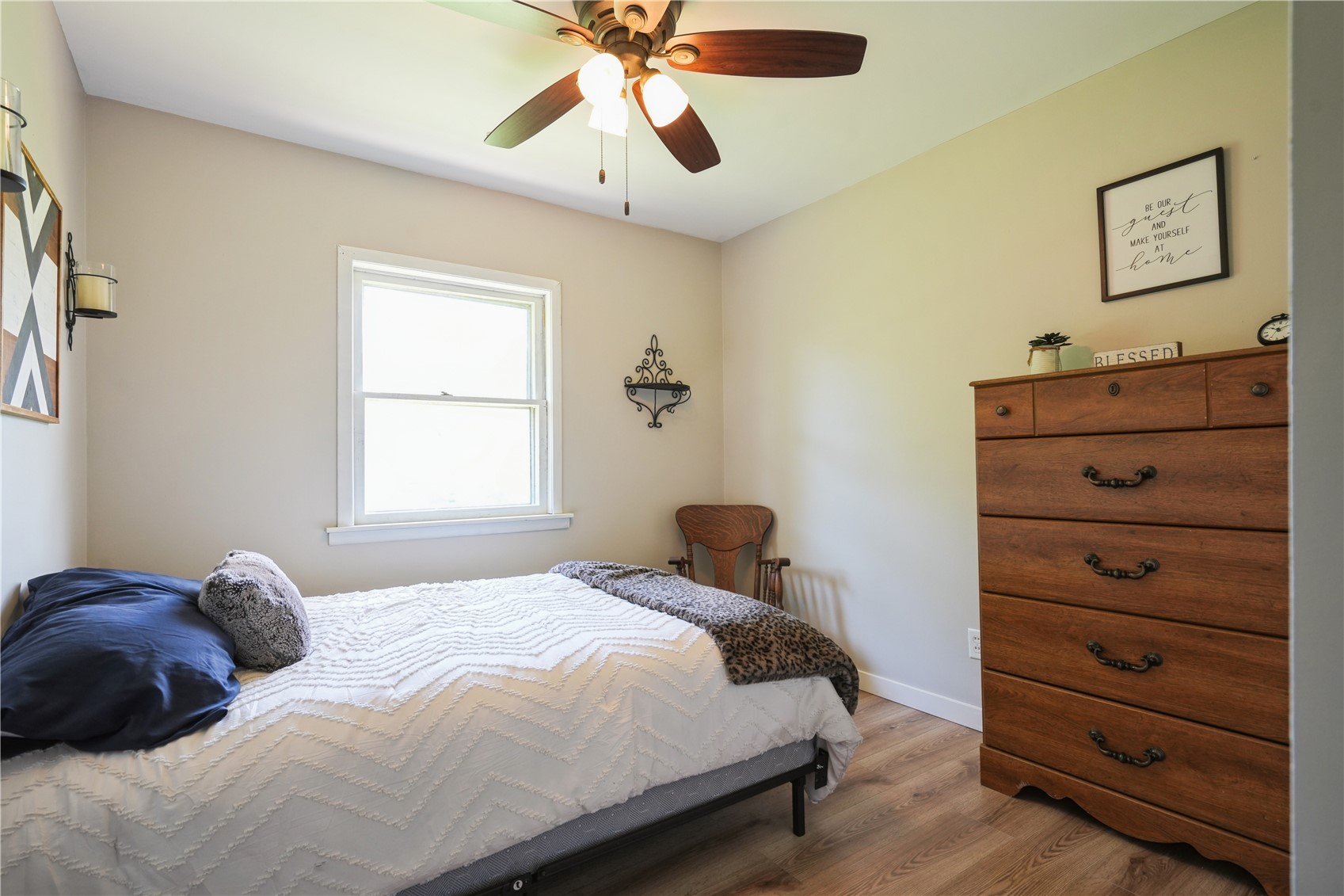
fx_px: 597
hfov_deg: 96.7
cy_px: 448
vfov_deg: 73.7
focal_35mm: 16
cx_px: 672
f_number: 8
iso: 400
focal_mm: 16
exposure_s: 1/13
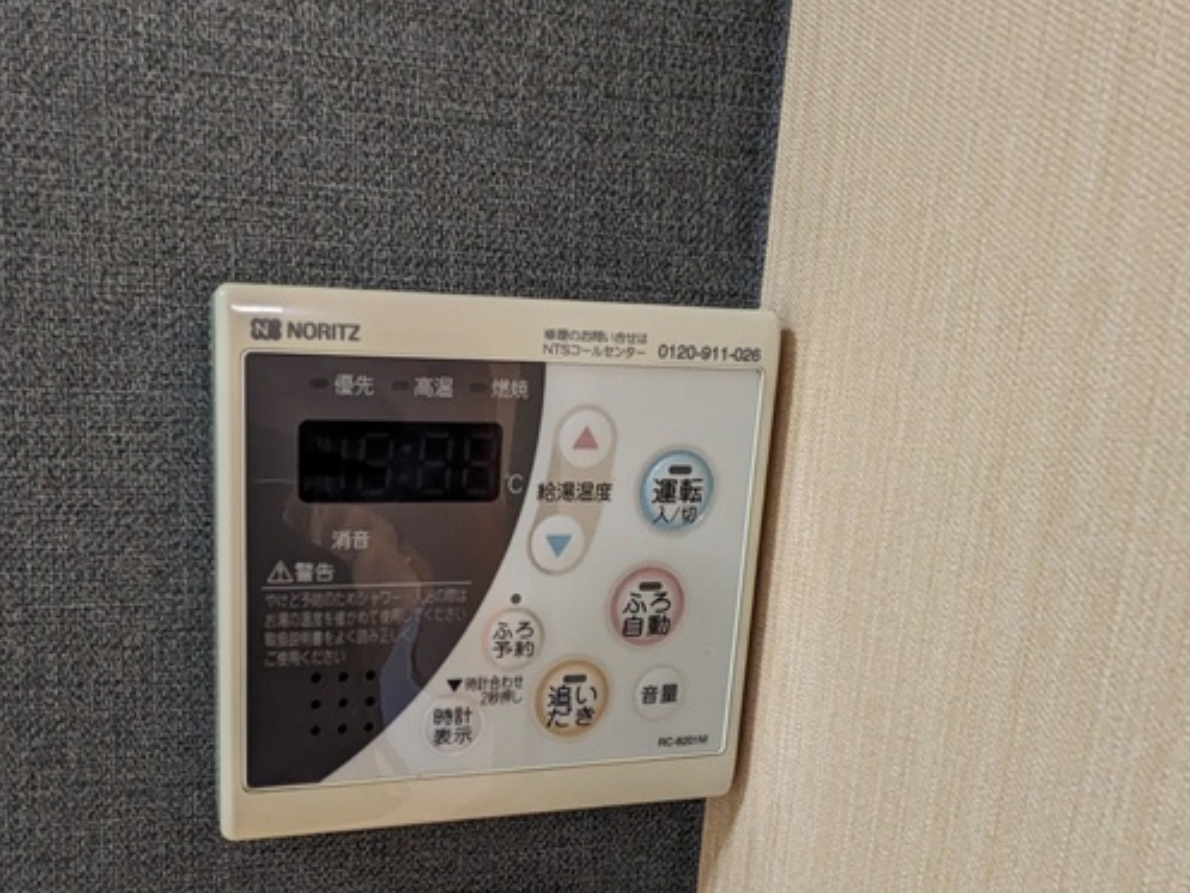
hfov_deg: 63.5
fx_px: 928
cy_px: 560
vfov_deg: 50.8
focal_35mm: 27
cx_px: 387
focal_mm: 1.83
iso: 216
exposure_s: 1/120
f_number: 2.2
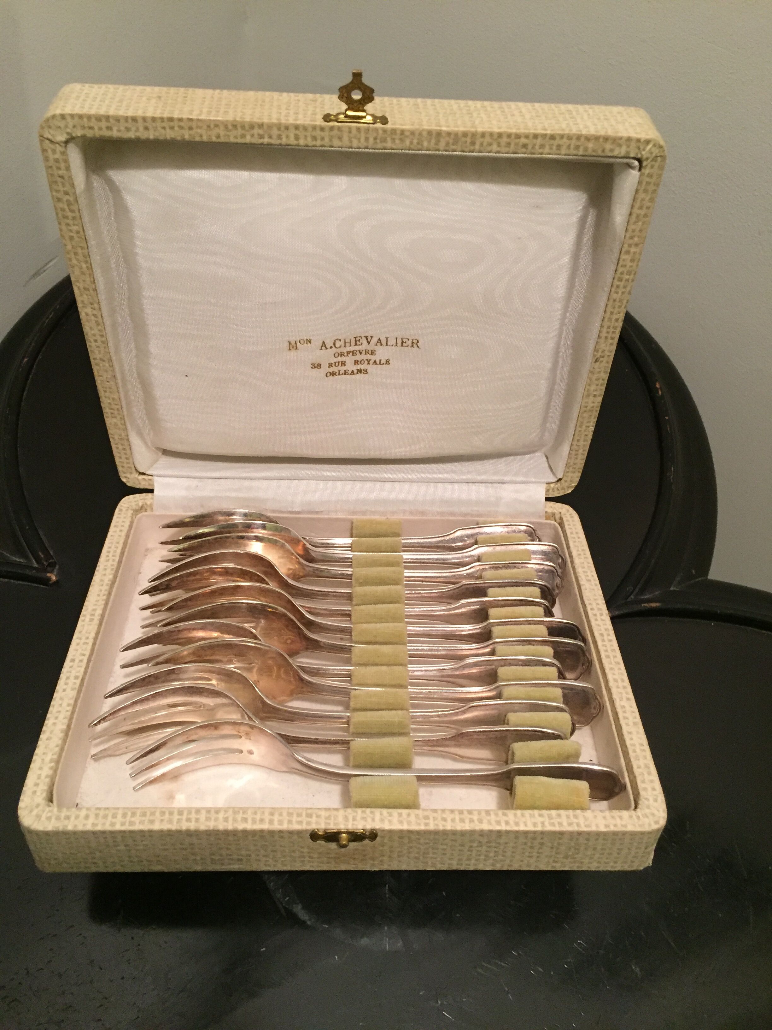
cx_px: 386
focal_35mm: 29
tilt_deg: -56.1
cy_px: 515
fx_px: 862
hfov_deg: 48.2
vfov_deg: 61.7
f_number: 2.2
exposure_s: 1/33
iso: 250
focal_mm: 4.15
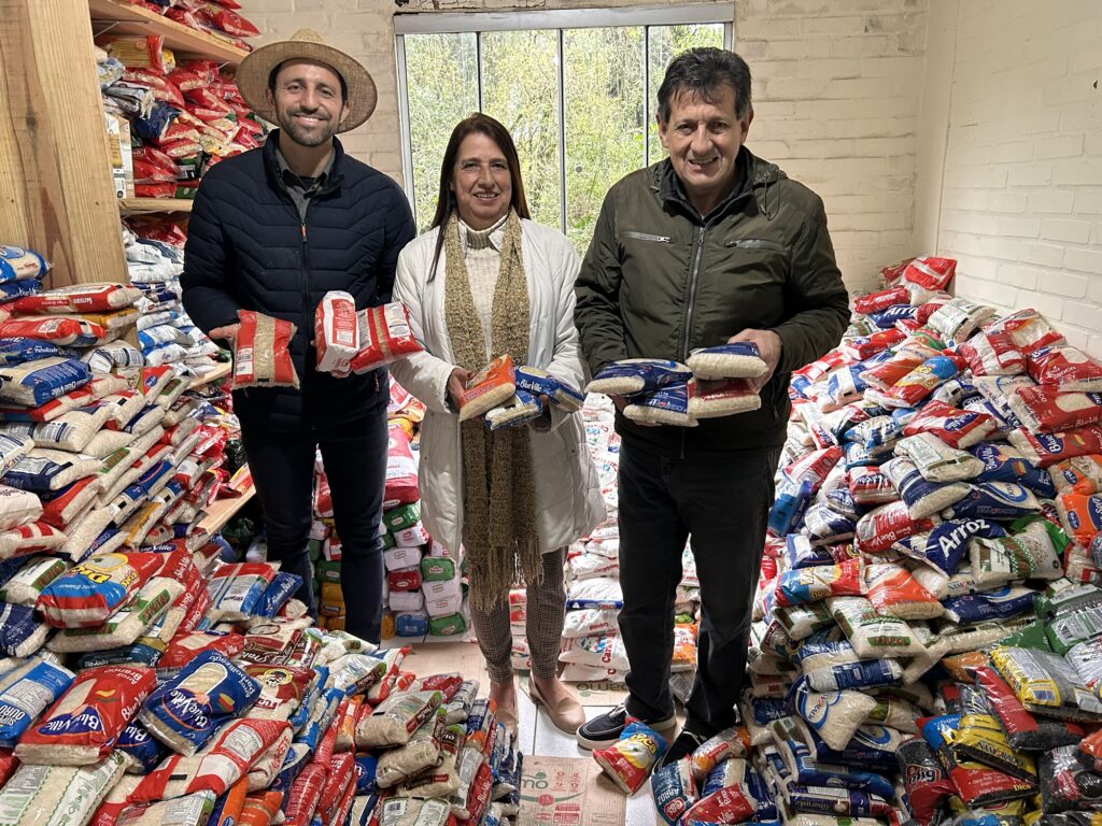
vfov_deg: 53.1
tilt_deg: -14.9
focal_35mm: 26
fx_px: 828
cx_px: 551
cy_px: 413
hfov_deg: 67.3
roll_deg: +2.1
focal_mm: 5.7
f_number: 1.5
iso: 320
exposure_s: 1/60
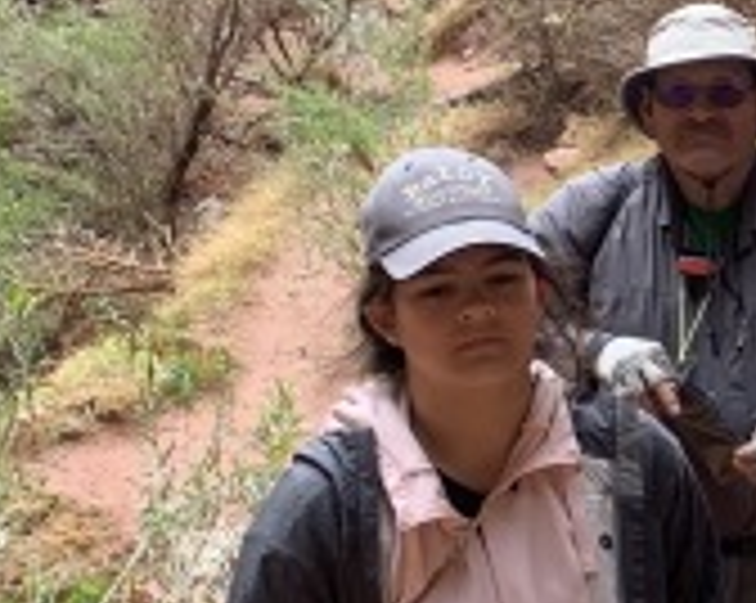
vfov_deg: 12.7
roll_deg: +0.9
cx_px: 1233
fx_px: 2704
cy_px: 261
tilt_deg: -7.9
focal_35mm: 121
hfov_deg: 14.5
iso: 50
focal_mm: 4.25
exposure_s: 1/121
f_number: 1.8
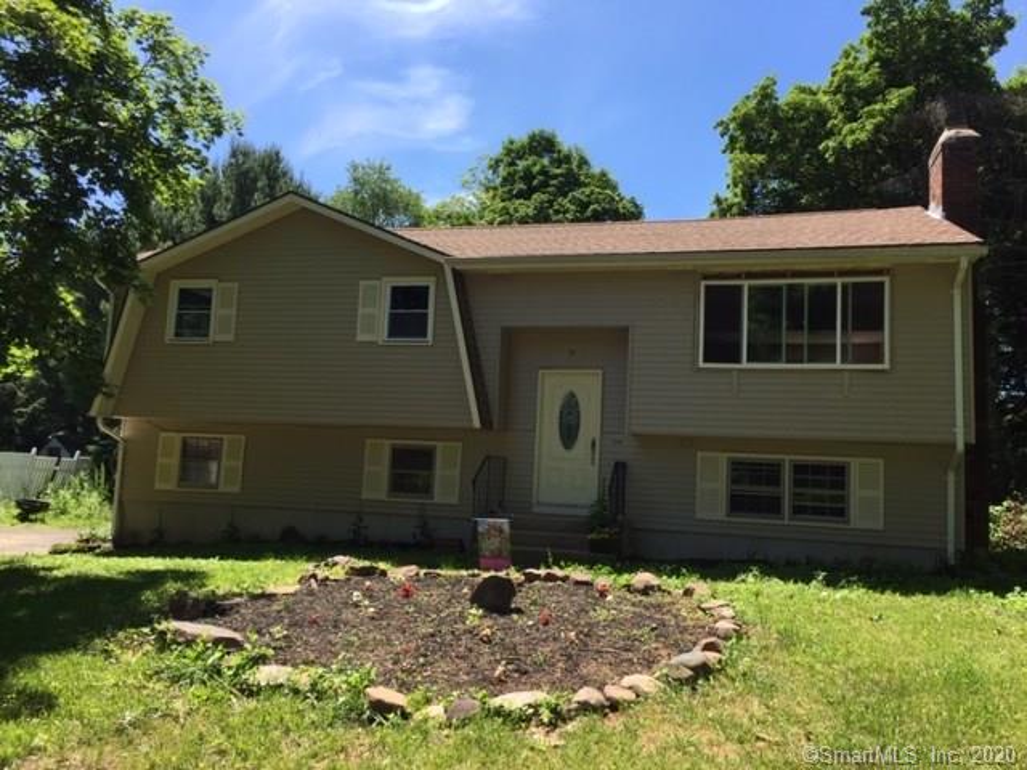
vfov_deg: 48.2
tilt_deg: +4.9
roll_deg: -2.4
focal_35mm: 29
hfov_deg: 61.7
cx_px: 514
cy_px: 385
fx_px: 860
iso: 32
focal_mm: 4.15
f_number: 2.2
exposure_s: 1/1068
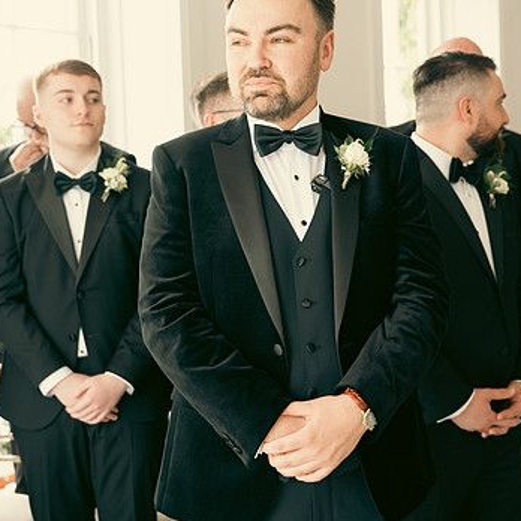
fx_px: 1039
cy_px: 239
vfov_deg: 28.1
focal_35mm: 61
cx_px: 281
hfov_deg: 28.1
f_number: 3.5
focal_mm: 43
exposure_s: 1/160
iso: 800
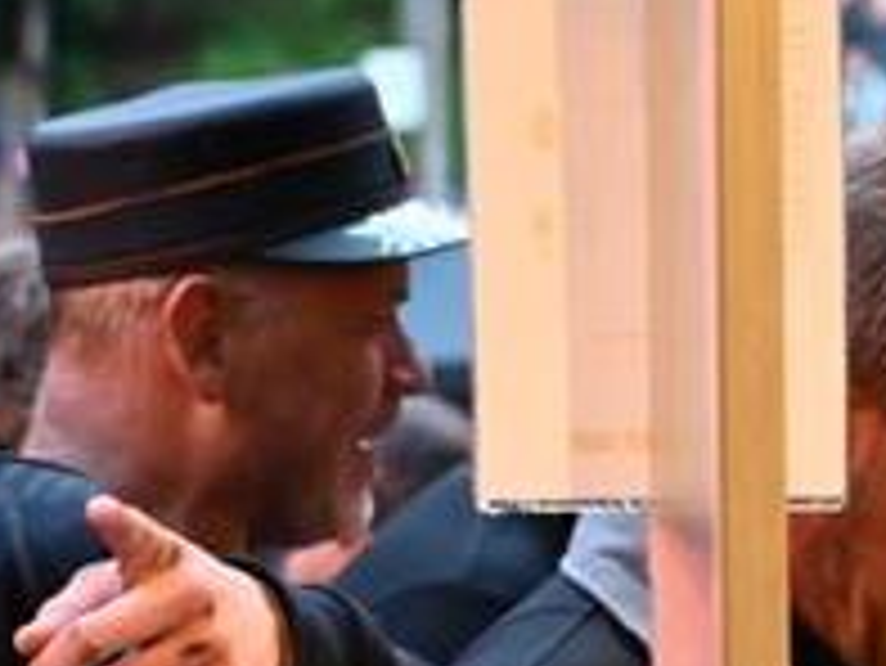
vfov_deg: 5.3
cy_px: 452
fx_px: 7171
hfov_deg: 6.9
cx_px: -562
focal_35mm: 280
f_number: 4
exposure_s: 1/250
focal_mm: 58
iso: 12800
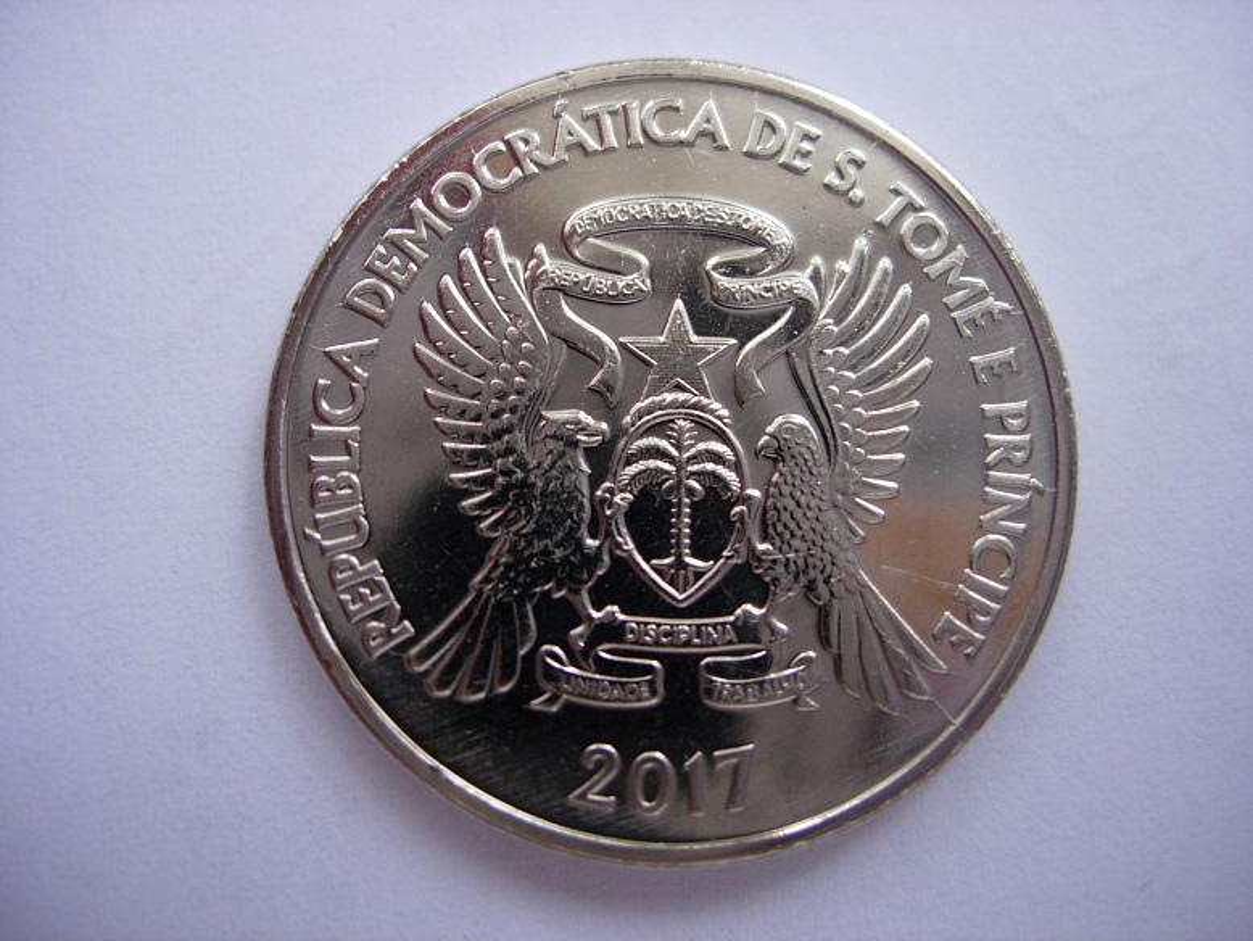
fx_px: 1376
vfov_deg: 37.7
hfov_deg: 49.0
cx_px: 626
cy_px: 470
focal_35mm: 38
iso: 64
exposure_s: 1/34.8
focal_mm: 7.8
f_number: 2.8
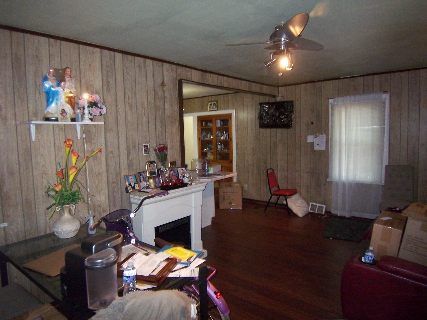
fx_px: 284
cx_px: 214
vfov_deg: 58.9
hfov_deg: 73.9
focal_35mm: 23
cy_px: 160
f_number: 2.8
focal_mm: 3.8
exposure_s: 1/30
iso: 200
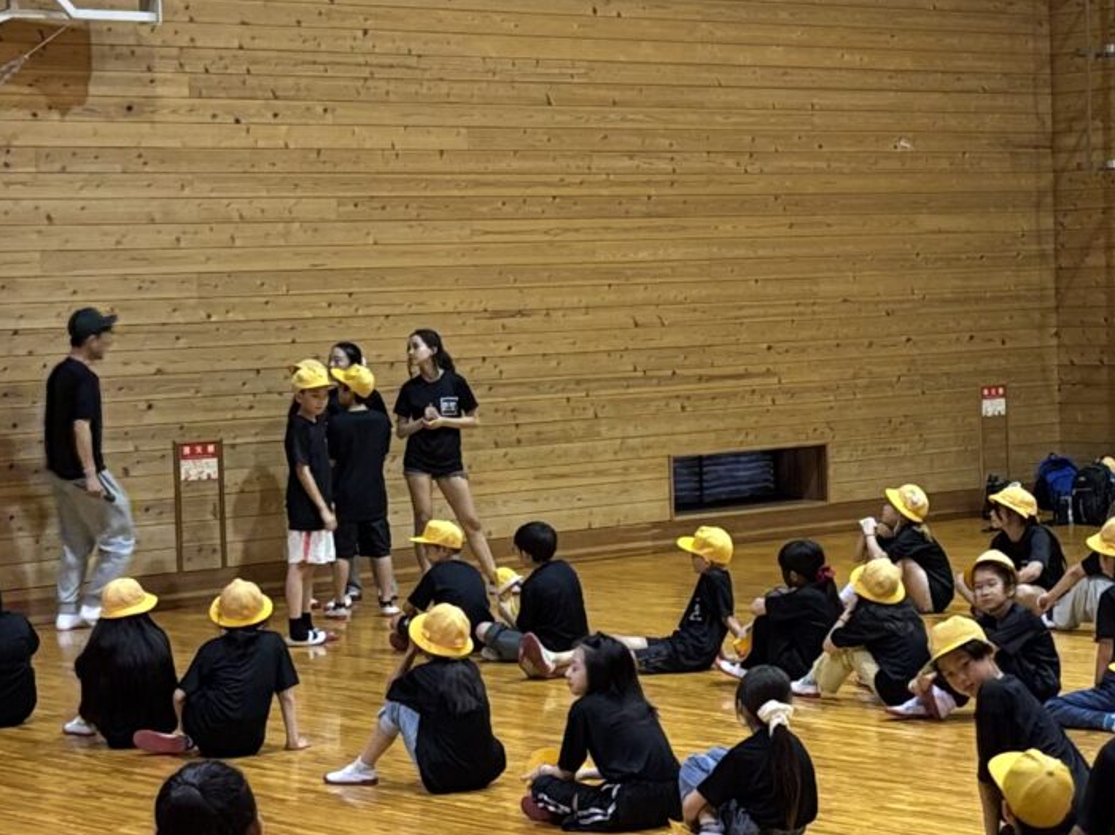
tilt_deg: -2.7
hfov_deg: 20.6
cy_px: 404
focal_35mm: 95
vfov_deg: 15.5
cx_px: 760
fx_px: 3058
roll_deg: +1.7
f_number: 1.6
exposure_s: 1/60
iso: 320
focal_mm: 5.96
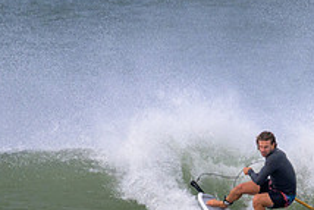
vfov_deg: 0.6
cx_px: 301
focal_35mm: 2168
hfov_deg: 1.0
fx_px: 18922
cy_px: 240
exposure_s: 1/2000
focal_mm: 800
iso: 1250
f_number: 11
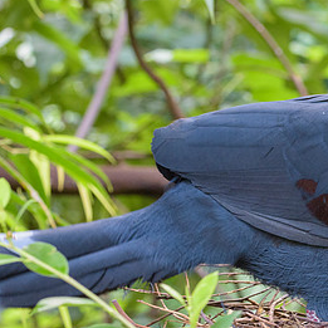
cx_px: 398
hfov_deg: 5.4
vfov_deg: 5.4
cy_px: 229
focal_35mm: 323
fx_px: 3463
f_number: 8
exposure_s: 1/50
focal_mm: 135
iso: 2500
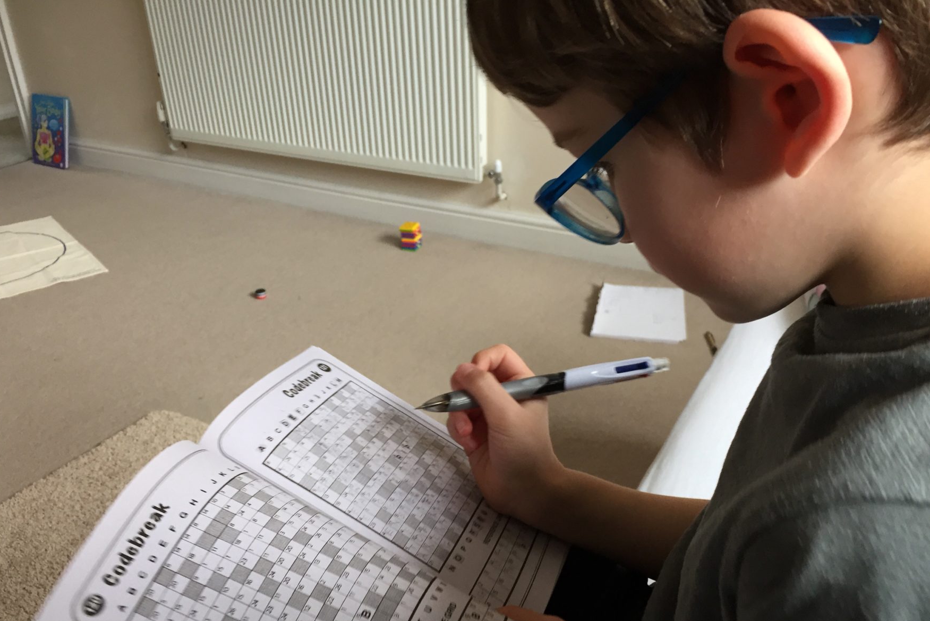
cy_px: 358
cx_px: 455
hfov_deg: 60.3
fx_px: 801
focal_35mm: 31
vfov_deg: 42.2
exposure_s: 1/33
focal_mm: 4.15
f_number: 2.2
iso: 100
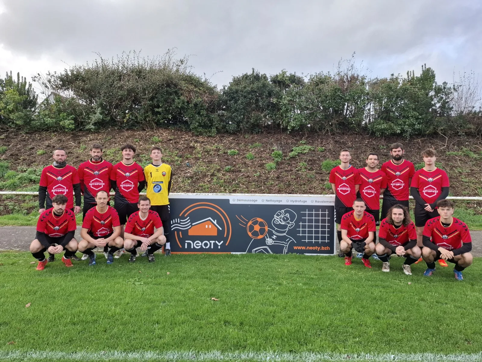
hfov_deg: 73.9
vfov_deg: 58.9
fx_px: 320
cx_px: 241
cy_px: 181
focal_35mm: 23
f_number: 1.8
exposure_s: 1/381
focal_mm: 5.54
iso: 50
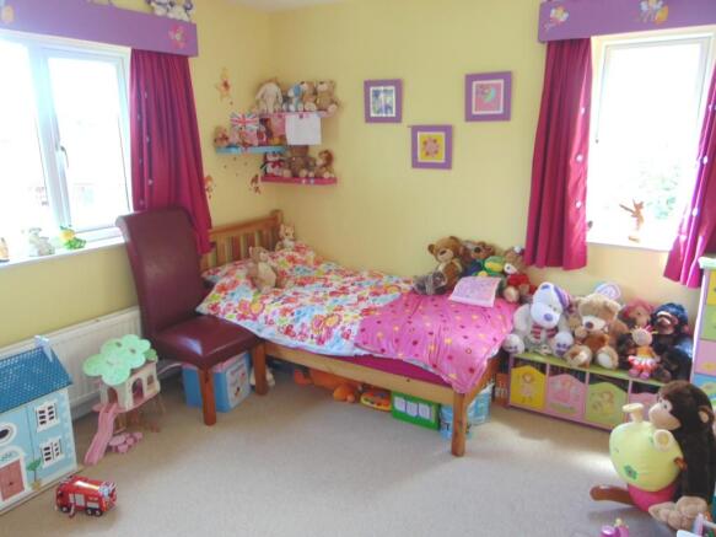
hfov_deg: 69.4
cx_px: 358
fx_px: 517
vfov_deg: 54.9
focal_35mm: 25
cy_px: 268
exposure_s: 1/40
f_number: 3
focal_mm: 4.5
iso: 80
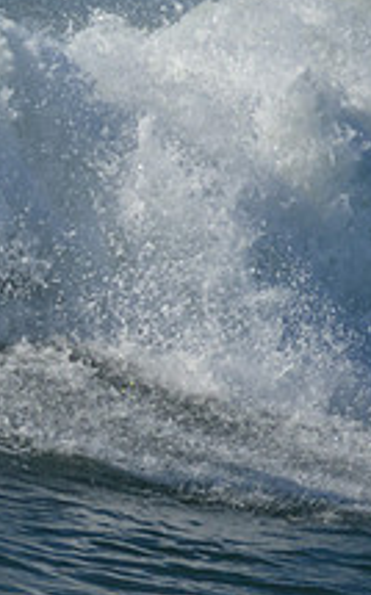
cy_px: 264
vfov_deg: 0.7
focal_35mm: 2991
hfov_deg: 0.4
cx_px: -354
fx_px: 48484
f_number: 11
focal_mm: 800
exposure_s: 1/2000
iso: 560
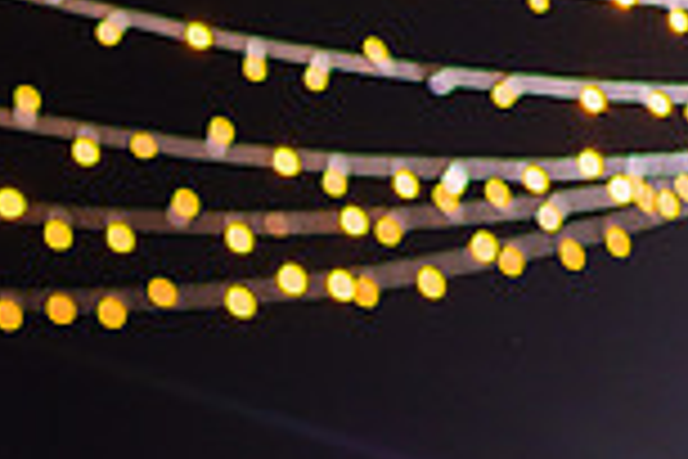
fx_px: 6402
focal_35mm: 335
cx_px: -472
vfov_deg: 4.1
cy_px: 776
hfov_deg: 6.1
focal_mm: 85
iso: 200
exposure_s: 1/200
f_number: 1.8
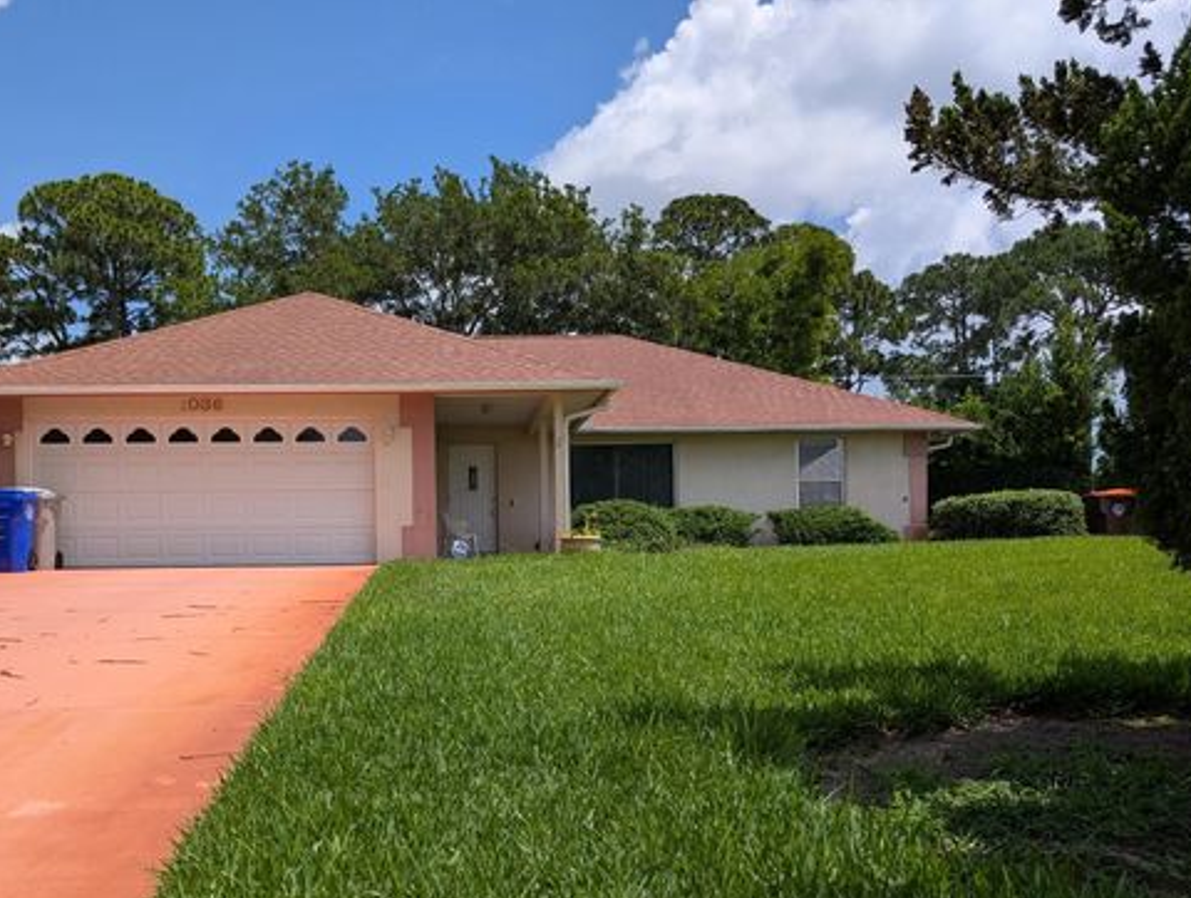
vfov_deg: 43.7
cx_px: 474
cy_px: 595
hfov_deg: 56.3
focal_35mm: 32
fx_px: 1103
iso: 21
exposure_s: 1/1727
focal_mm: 6.9
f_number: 1.68
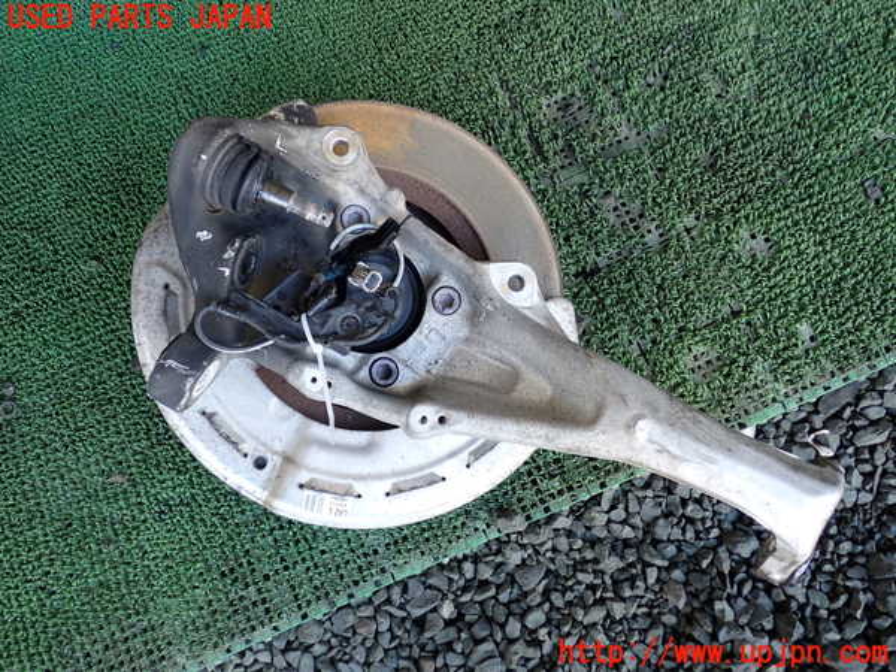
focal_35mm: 30
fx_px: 777
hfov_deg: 60.0
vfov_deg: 46.8
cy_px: 336
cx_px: 448
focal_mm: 5.4
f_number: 2.3
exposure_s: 1/100
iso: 200
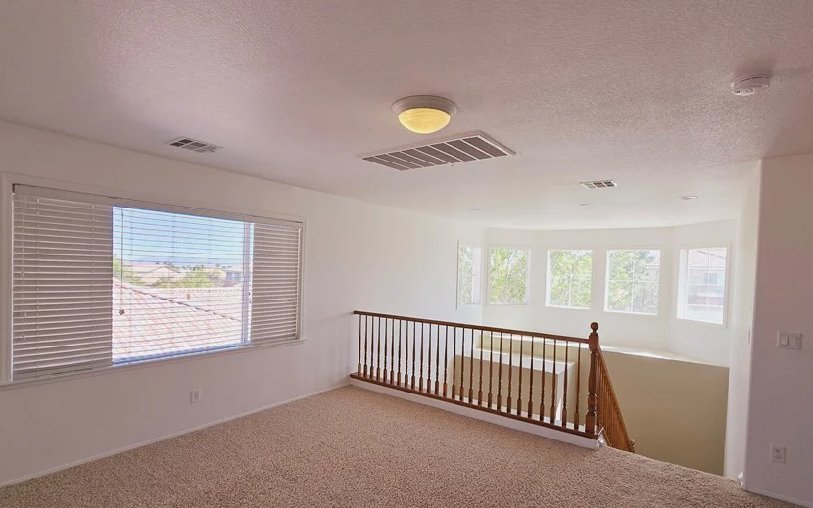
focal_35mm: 17
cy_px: 285
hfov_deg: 94.4
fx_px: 377
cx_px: 406
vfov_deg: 67.8
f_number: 2.2
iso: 50
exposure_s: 1/347
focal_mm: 2.2
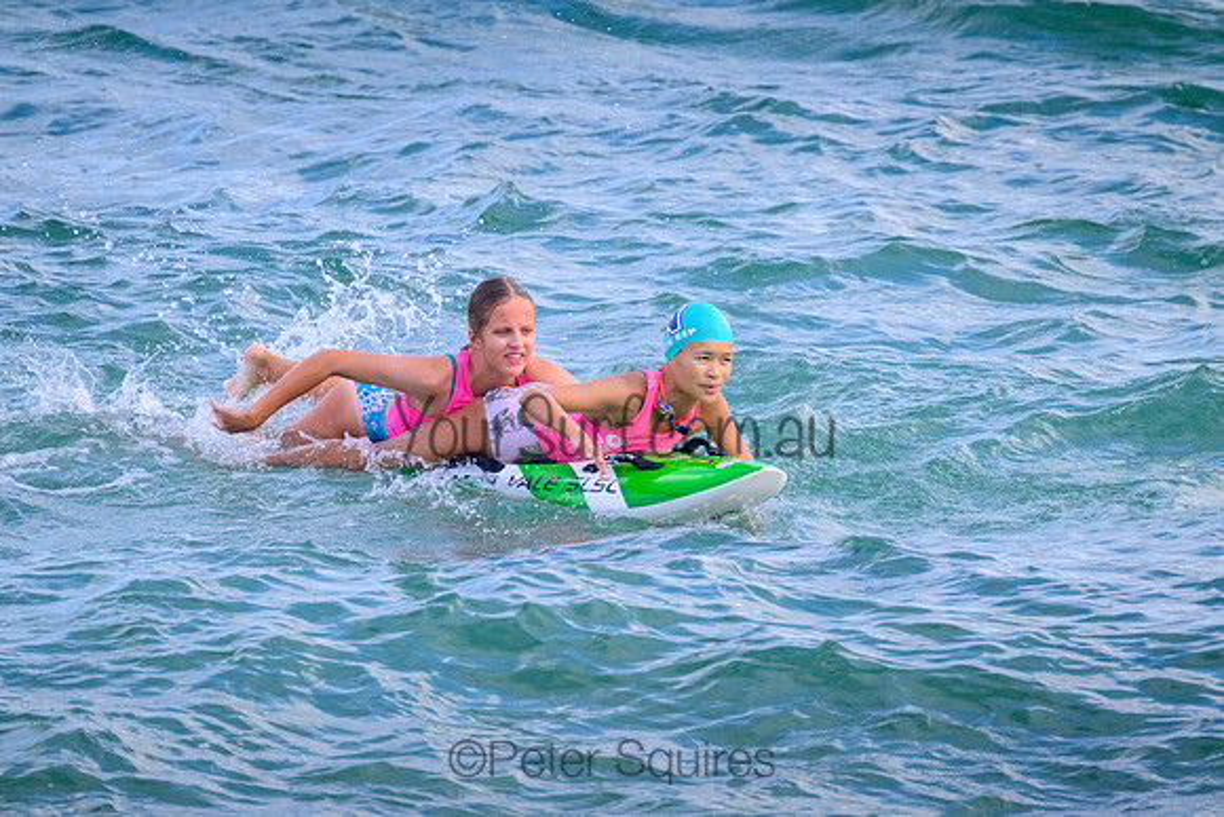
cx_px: 612
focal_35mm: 800
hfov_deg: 2.6
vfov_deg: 1.7
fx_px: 27205
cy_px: 408
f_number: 11
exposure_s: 1/2000
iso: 3200
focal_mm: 800
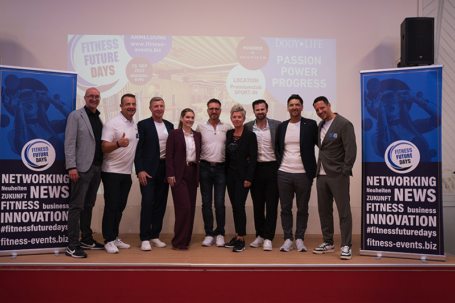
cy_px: 152
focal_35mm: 36
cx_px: 228
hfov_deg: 53.1
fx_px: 455
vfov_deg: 36.9
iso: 1600
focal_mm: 36
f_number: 2.8
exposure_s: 1/200
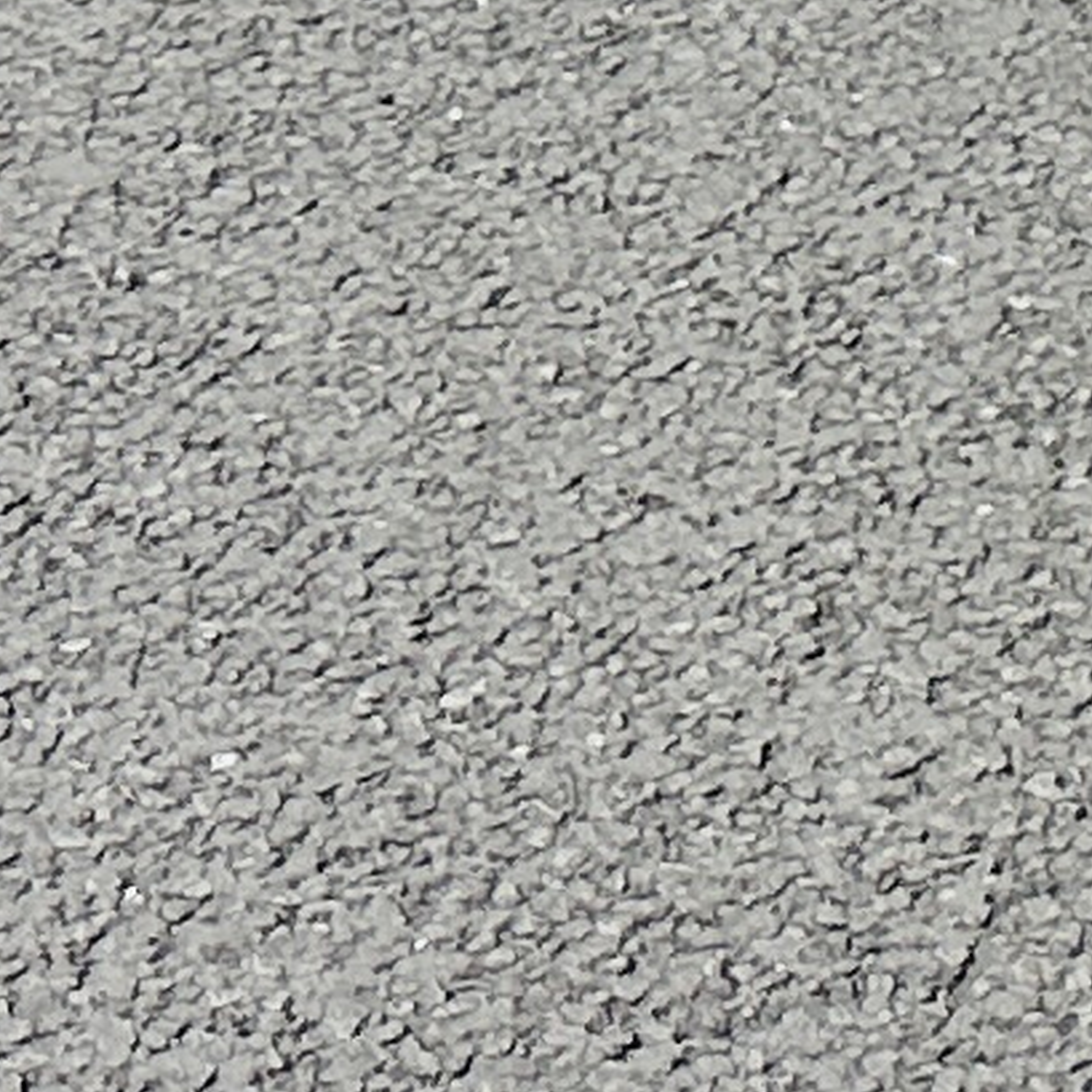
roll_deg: -2.4
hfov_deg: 7.6
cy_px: -1738
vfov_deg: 7.7
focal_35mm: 209
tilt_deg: -12.2
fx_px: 7459
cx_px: 2892
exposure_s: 1/3155
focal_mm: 6.86
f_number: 1.78
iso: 80
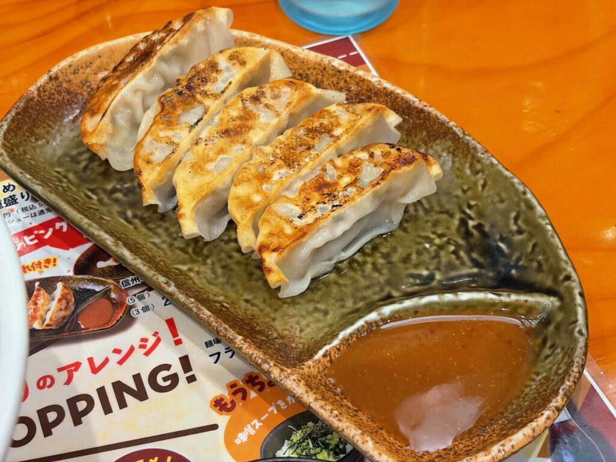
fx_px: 925
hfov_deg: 36.8
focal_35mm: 52
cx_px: 308
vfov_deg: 28.0
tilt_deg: -51.3
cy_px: 231
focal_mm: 5.96
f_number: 1.6
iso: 125
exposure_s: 1/50
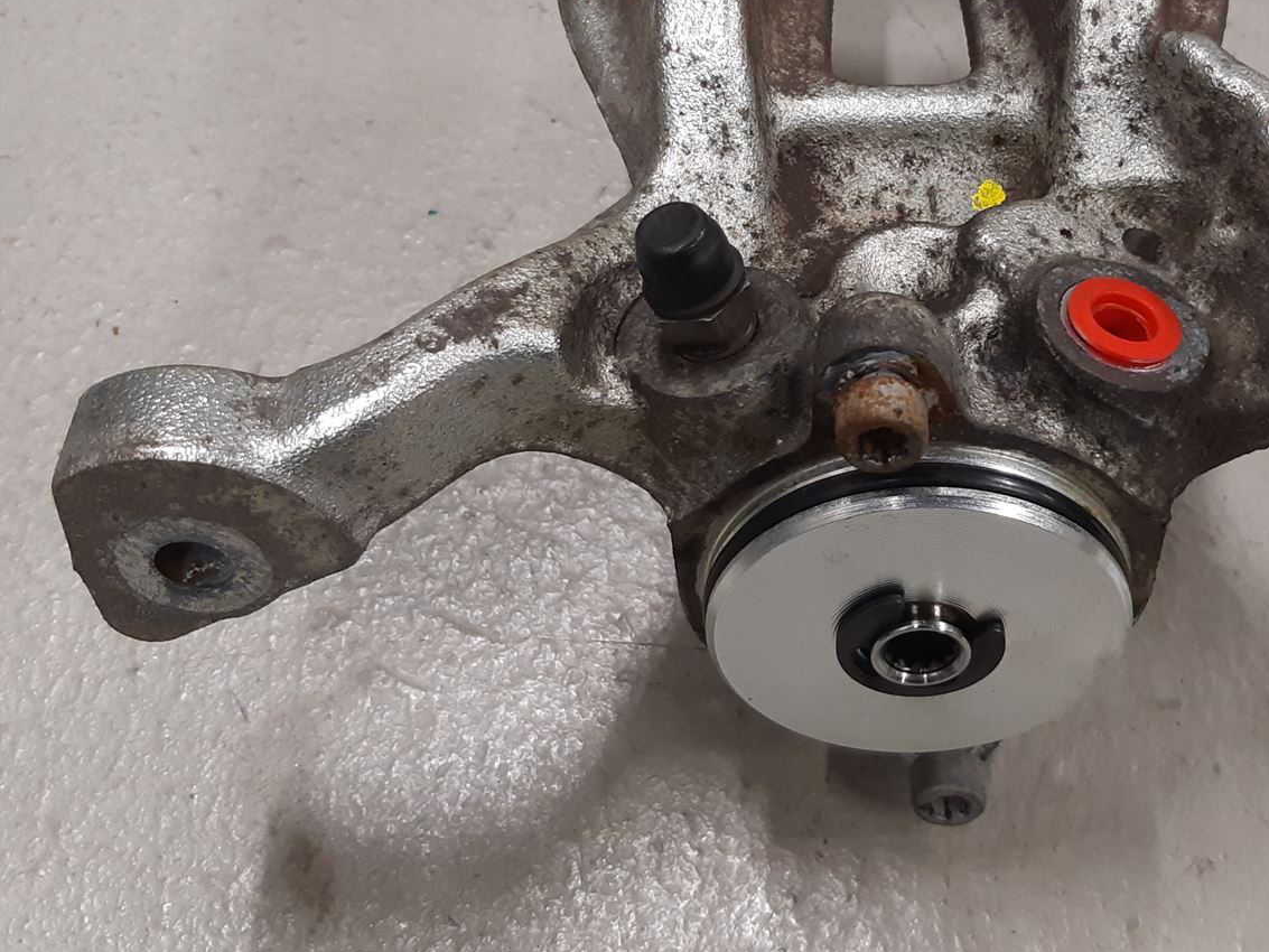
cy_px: 345
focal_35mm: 47
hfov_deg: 40.0
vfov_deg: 30.7
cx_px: 842
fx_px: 1723
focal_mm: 3.93
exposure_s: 1/50
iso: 125
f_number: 1.7
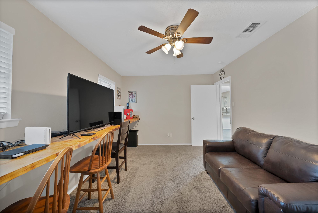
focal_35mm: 12
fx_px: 106
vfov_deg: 90.1
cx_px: 159
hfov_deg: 112.6
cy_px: 106
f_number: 9
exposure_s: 1.6
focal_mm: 12
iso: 640
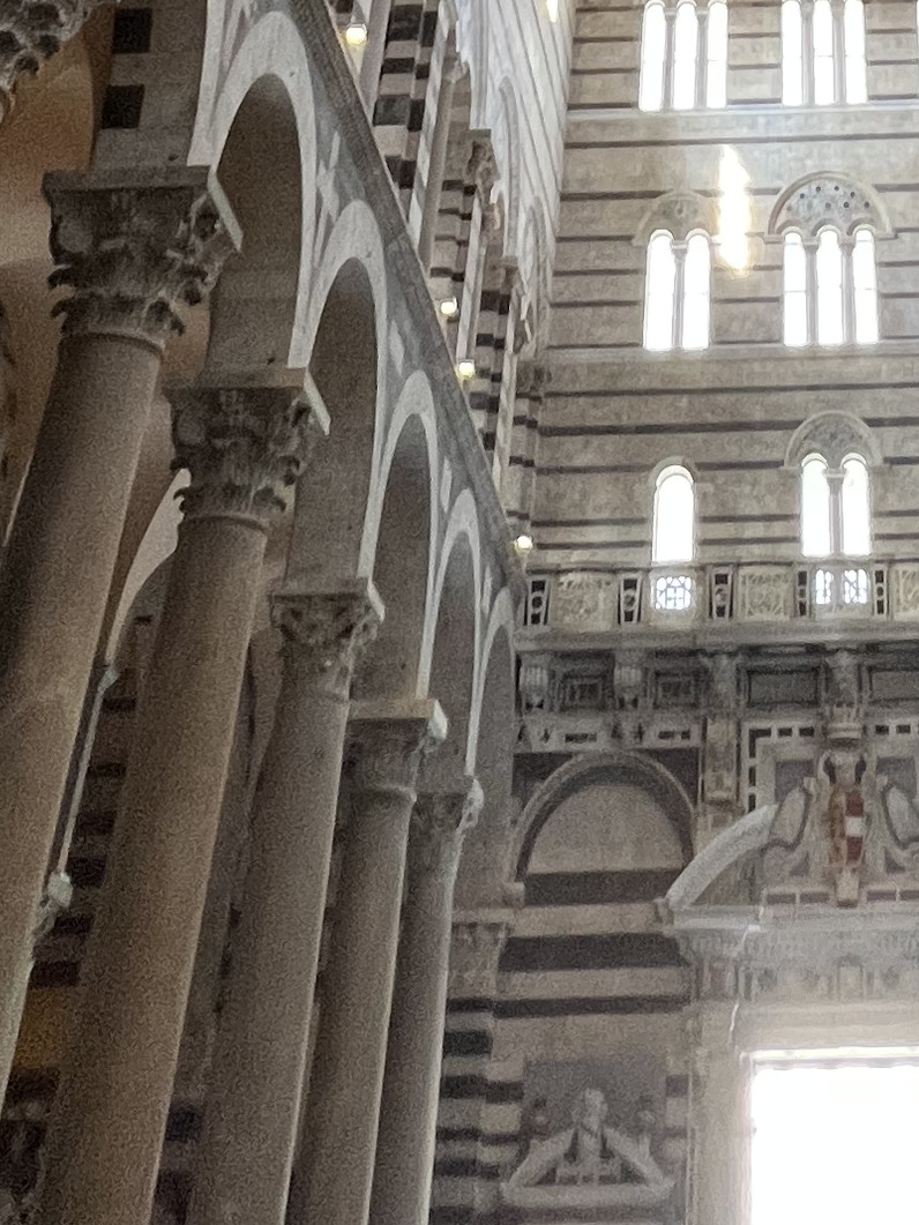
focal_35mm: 49
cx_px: 799
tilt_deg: +51.4
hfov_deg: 28.7
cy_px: -809
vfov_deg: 24.5
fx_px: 1734
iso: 250
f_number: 1.8
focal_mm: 1.57
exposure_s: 1/81
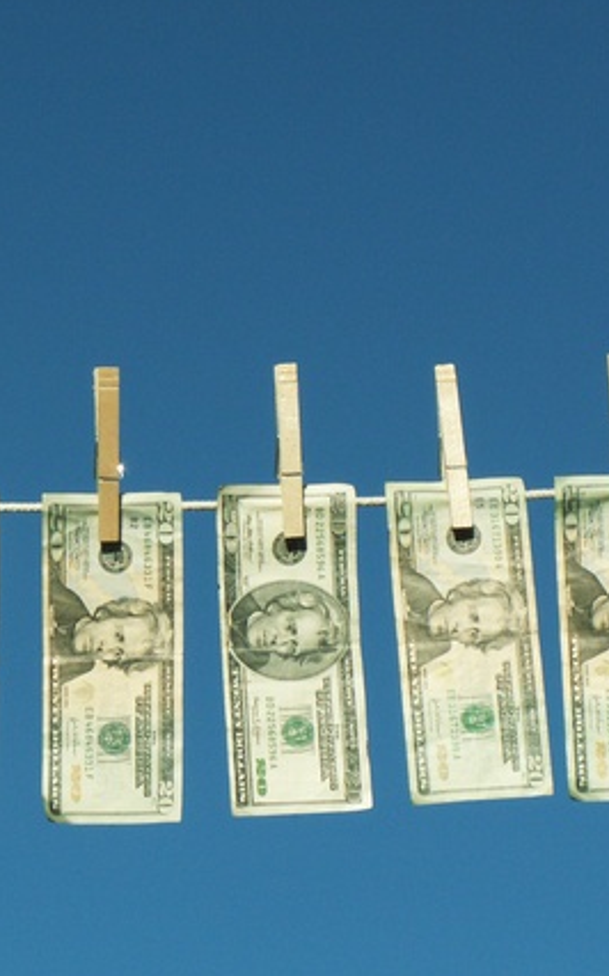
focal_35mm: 188
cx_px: 105
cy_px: 538
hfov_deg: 7.0
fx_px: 4996
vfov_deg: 11.1
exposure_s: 1/400
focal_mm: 19.35
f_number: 8
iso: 50
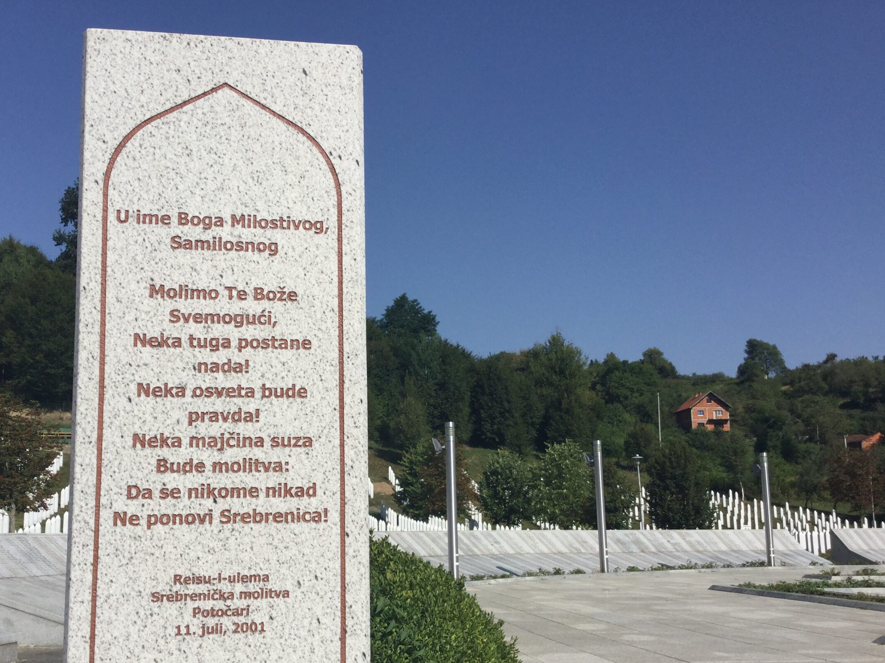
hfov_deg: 50.0
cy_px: 390
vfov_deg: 38.5
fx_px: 946
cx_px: 378
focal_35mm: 37
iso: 25
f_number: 2.4
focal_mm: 3.3
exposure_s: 1/2331
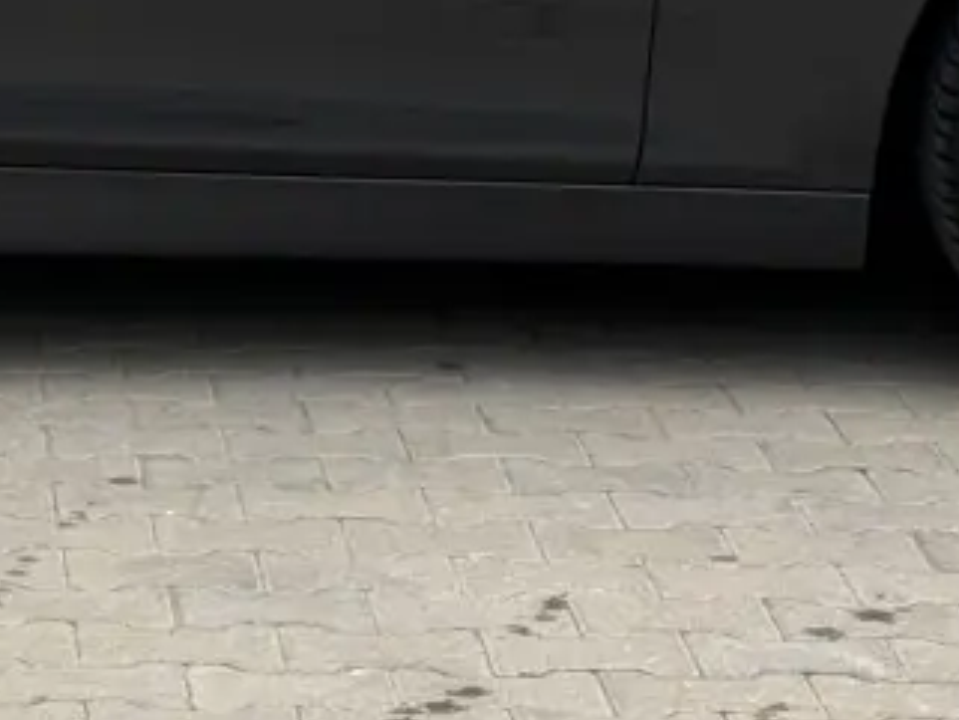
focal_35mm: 215
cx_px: -191
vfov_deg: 6.8
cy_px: -409
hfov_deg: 9.1
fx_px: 5959
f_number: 1.78
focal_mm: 6.76
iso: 64
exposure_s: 1/2577
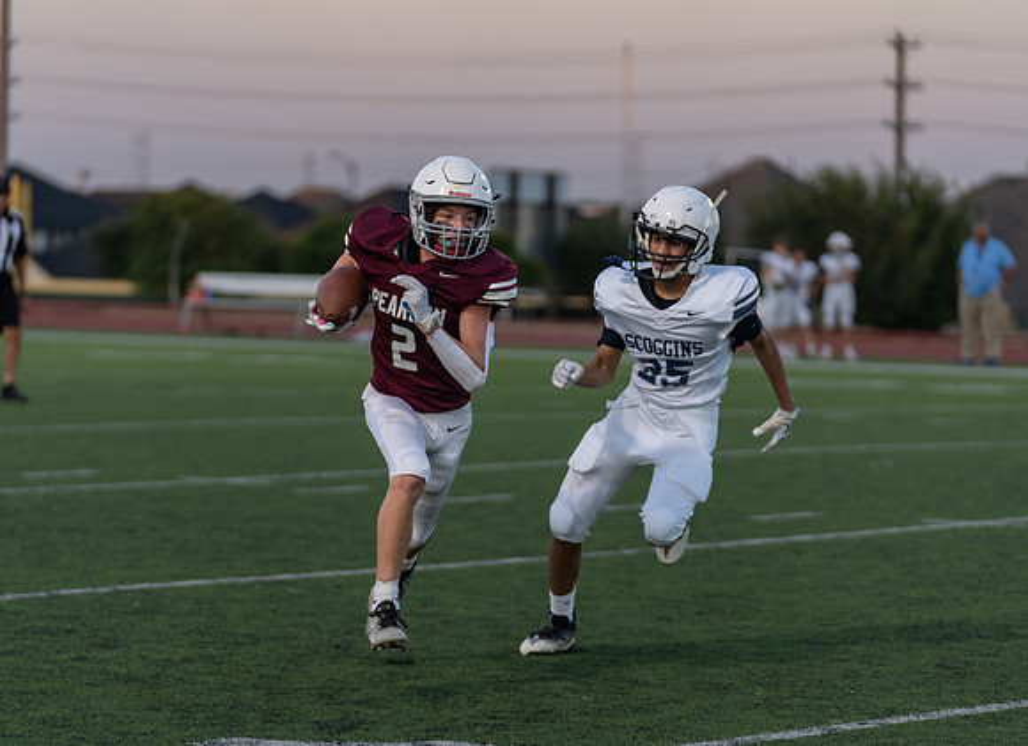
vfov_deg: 8.9
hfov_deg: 12.2
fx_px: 4800
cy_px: 423
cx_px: 489
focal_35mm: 164
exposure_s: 1/1250
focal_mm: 130
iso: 640
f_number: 2.8
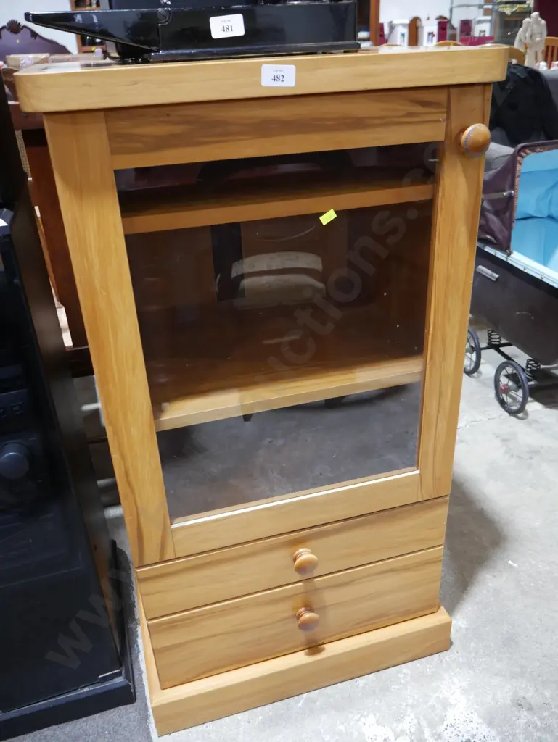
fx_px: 601
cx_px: 279
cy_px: 371
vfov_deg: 63.4
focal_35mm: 28
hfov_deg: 49.8
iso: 640
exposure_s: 1/60
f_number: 3.5
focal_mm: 14
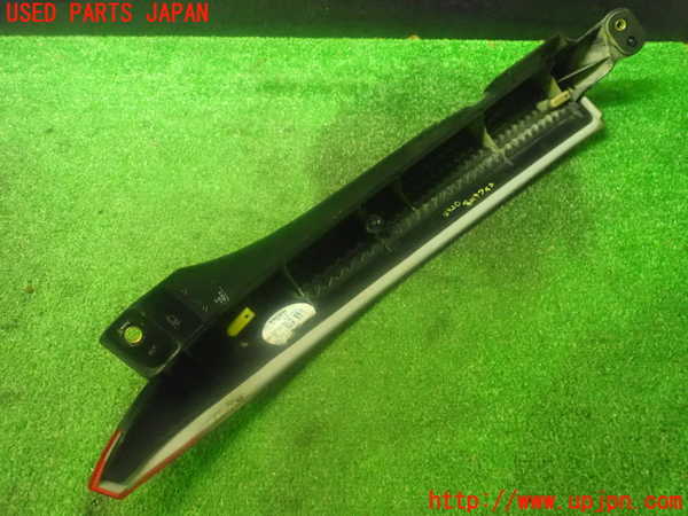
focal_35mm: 30
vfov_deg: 46.8
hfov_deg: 60.0
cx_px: 344
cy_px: 258
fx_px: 596
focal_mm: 5.5
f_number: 2.3
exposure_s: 1/30
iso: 1600
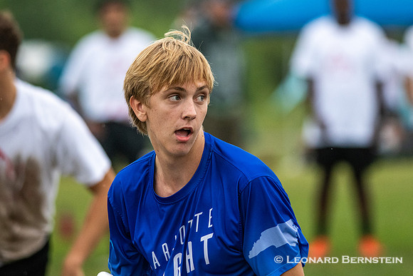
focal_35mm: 553
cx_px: 227
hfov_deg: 3.7
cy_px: 107
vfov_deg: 2.5
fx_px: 6342
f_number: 4
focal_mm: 300
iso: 1600
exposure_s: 1/2000
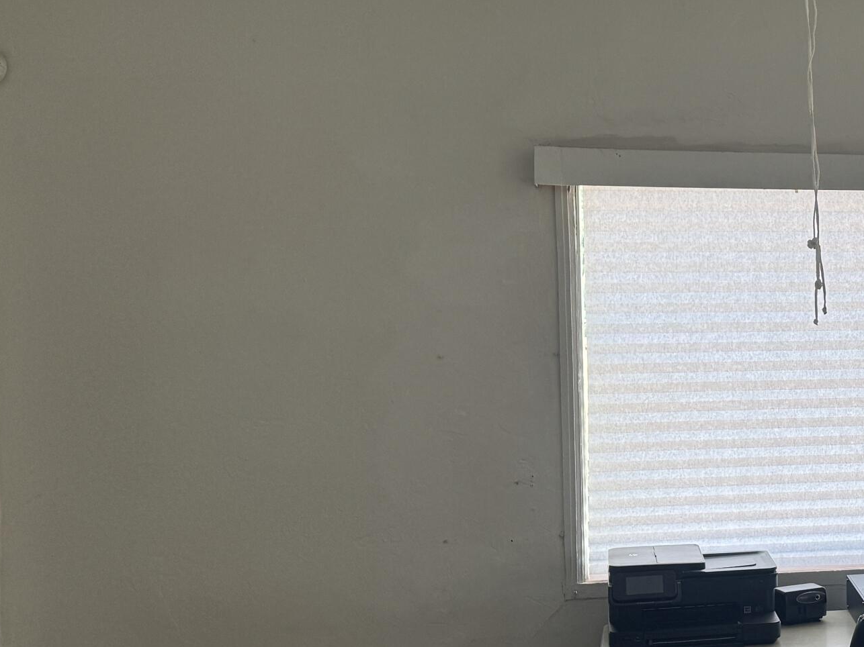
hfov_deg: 31.4
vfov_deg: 26.1
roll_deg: +0.9
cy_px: 357
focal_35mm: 56
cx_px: 891
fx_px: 1397
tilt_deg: -1.6
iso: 100
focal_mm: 6.76
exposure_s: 1/121
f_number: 1.78
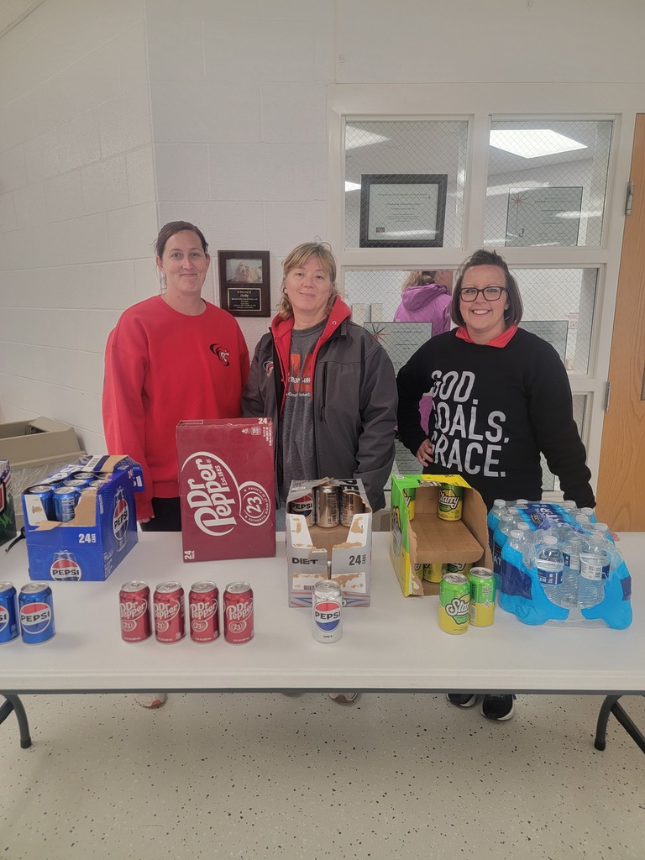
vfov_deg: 71.6
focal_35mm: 24
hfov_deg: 56.8
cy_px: 430
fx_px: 596
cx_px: 322
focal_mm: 6.7
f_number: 1.8
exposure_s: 1/120
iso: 200
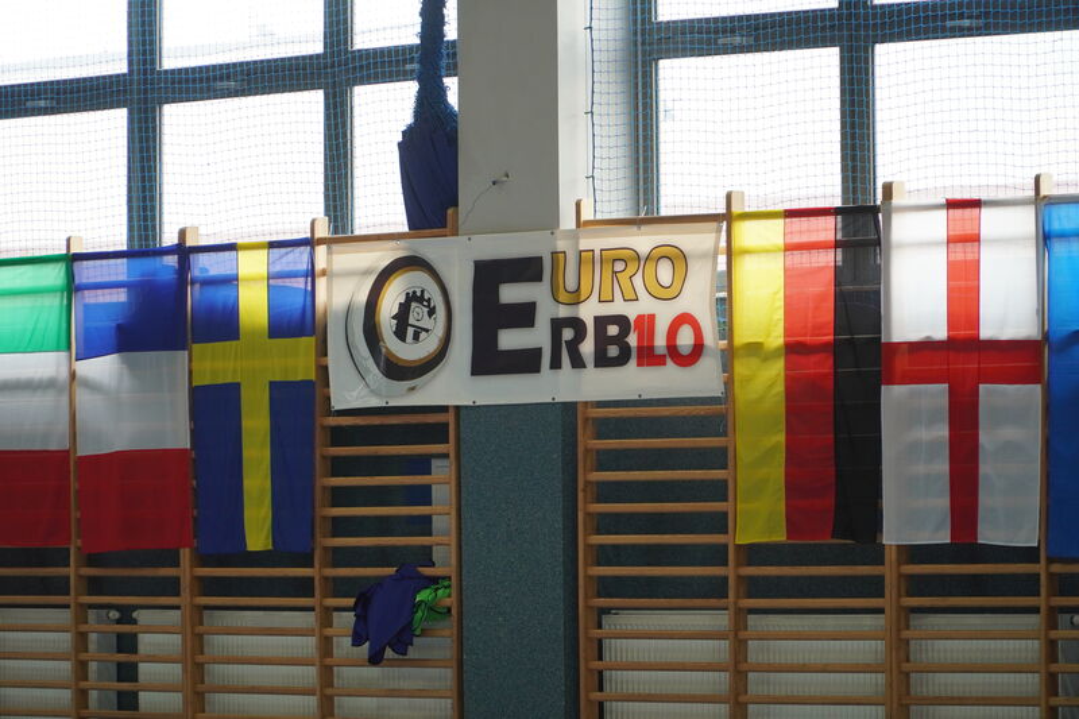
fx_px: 4719
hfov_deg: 13.0
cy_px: 360
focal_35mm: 158
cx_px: 540
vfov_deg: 8.7
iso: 500
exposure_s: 1/200
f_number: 4
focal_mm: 105
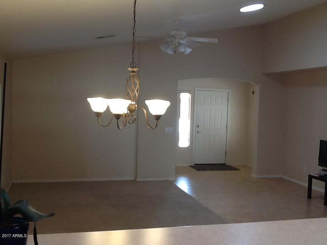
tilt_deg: -3.5
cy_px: 122
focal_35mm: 44
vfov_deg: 32.9
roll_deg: +0.1
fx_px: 416
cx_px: 164
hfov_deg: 42.9
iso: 50
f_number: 2.4
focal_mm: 2.03
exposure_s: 1/30
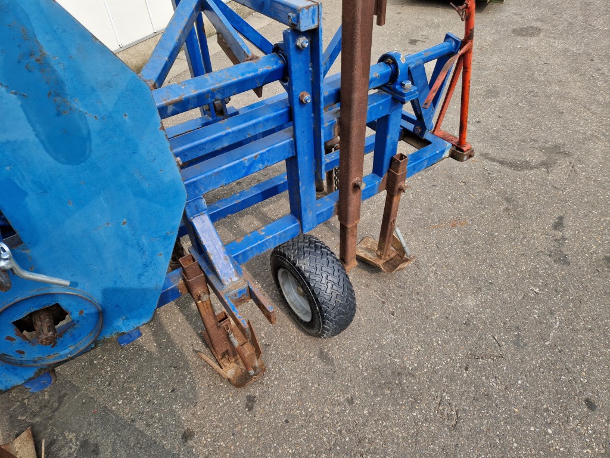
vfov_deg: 58.9
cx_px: 305
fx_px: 405
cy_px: 229
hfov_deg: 73.9
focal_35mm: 23
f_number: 1.8
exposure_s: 1/666
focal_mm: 5.4
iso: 50
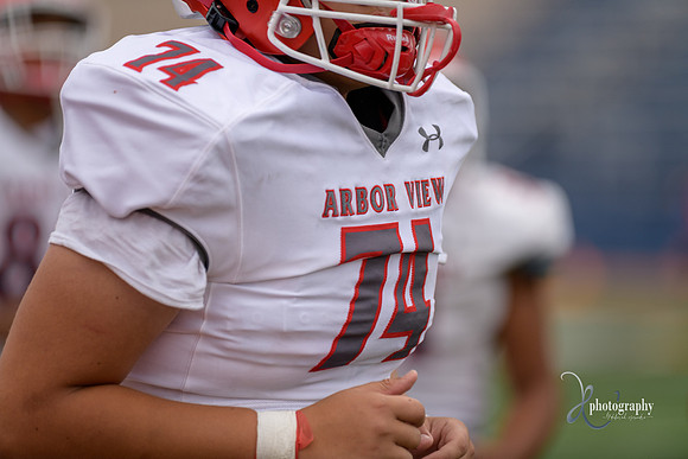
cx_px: 344
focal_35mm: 300
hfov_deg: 6.9
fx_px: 5734
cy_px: 230
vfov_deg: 4.6
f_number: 2.8
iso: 140
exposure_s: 1/500
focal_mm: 300
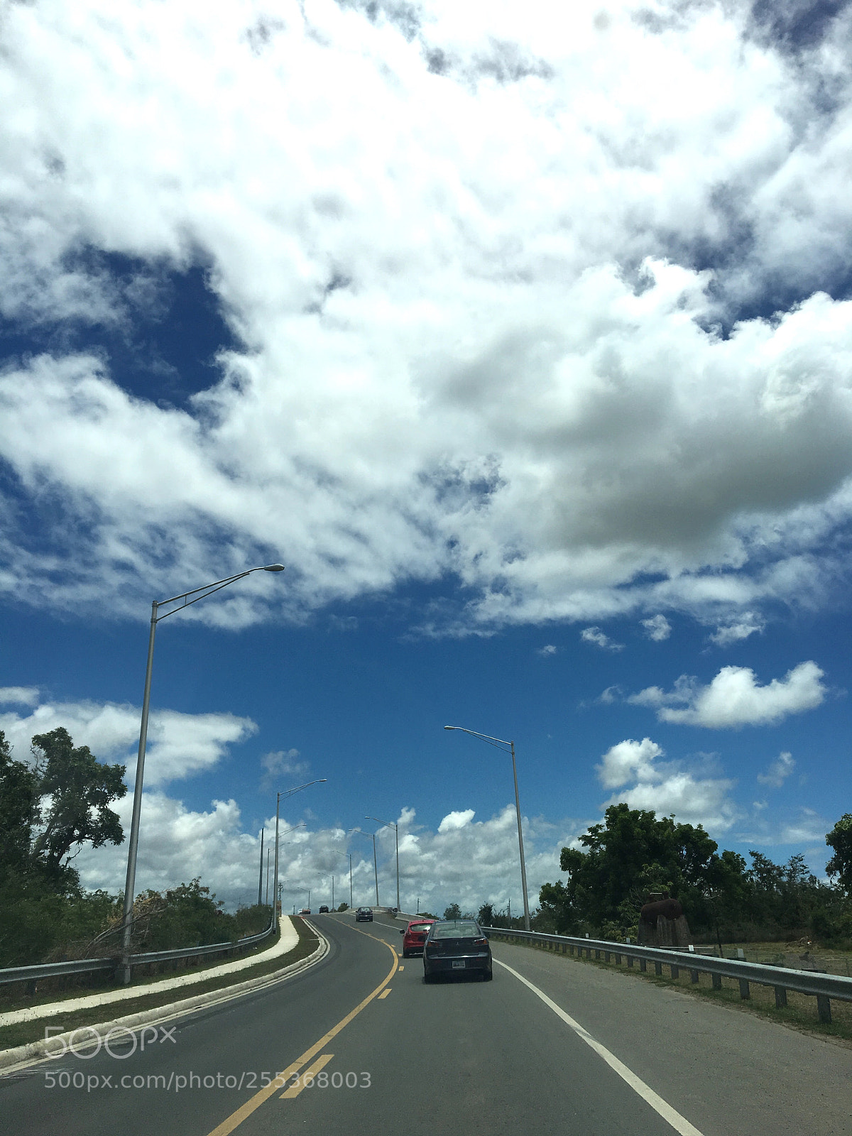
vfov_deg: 61.7
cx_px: 426
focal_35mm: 29
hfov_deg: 48.2
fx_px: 952
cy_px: 568
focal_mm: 4.15
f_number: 2.2
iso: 25
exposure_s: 1/4808
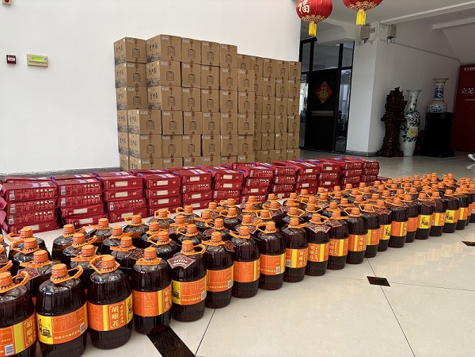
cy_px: 178
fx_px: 357
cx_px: 238
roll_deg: -1.4
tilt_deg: -9.5
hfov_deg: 67.3
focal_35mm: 26
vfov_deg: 53.1
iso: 80
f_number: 1.6
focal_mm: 5.96
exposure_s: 1/50
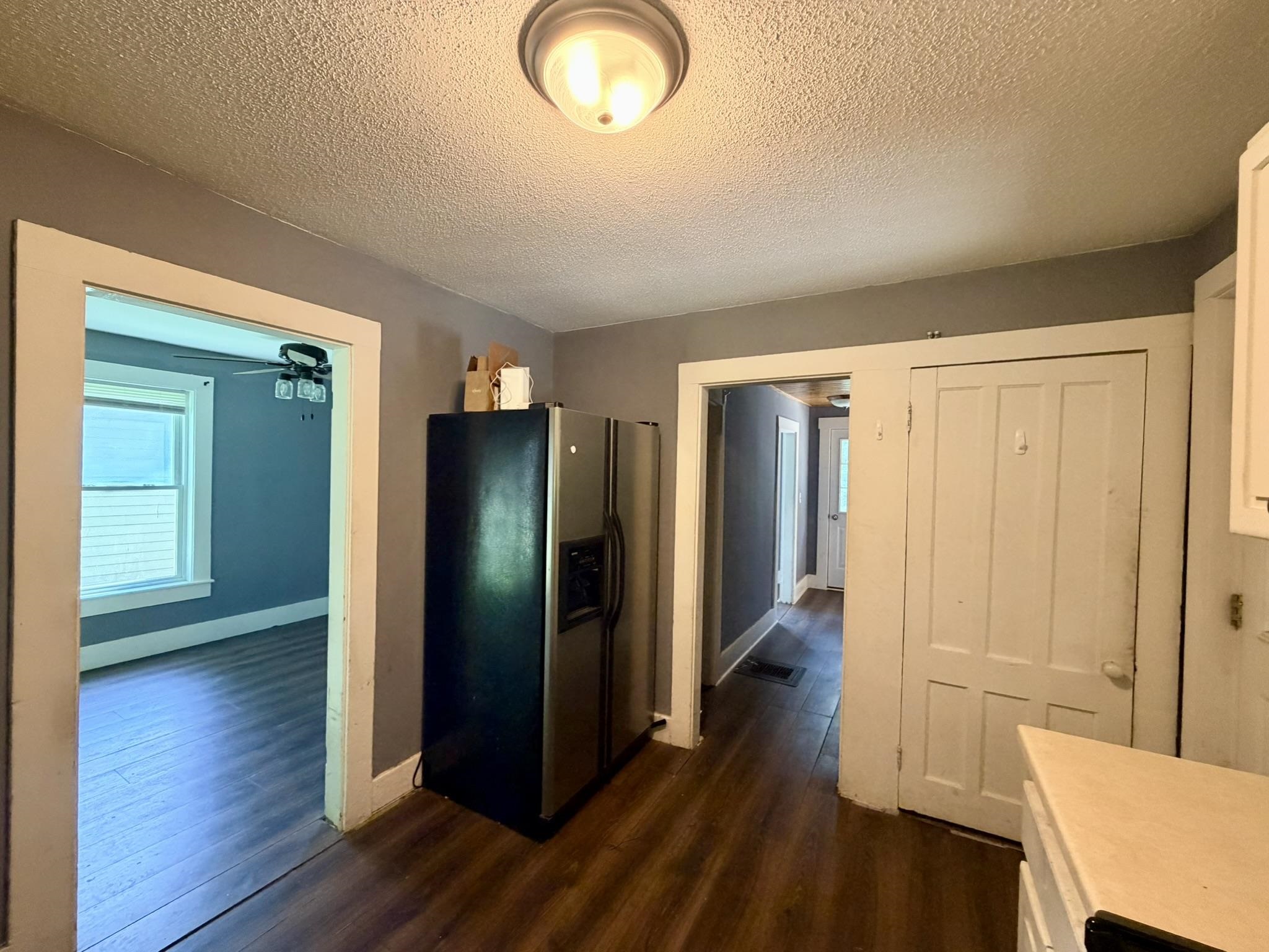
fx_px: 513
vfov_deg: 85.7
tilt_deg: +0.0
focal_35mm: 14
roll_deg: -0.5
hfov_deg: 102.1
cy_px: 476
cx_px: 634
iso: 320
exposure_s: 1/60
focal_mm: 2.22
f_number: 2.2
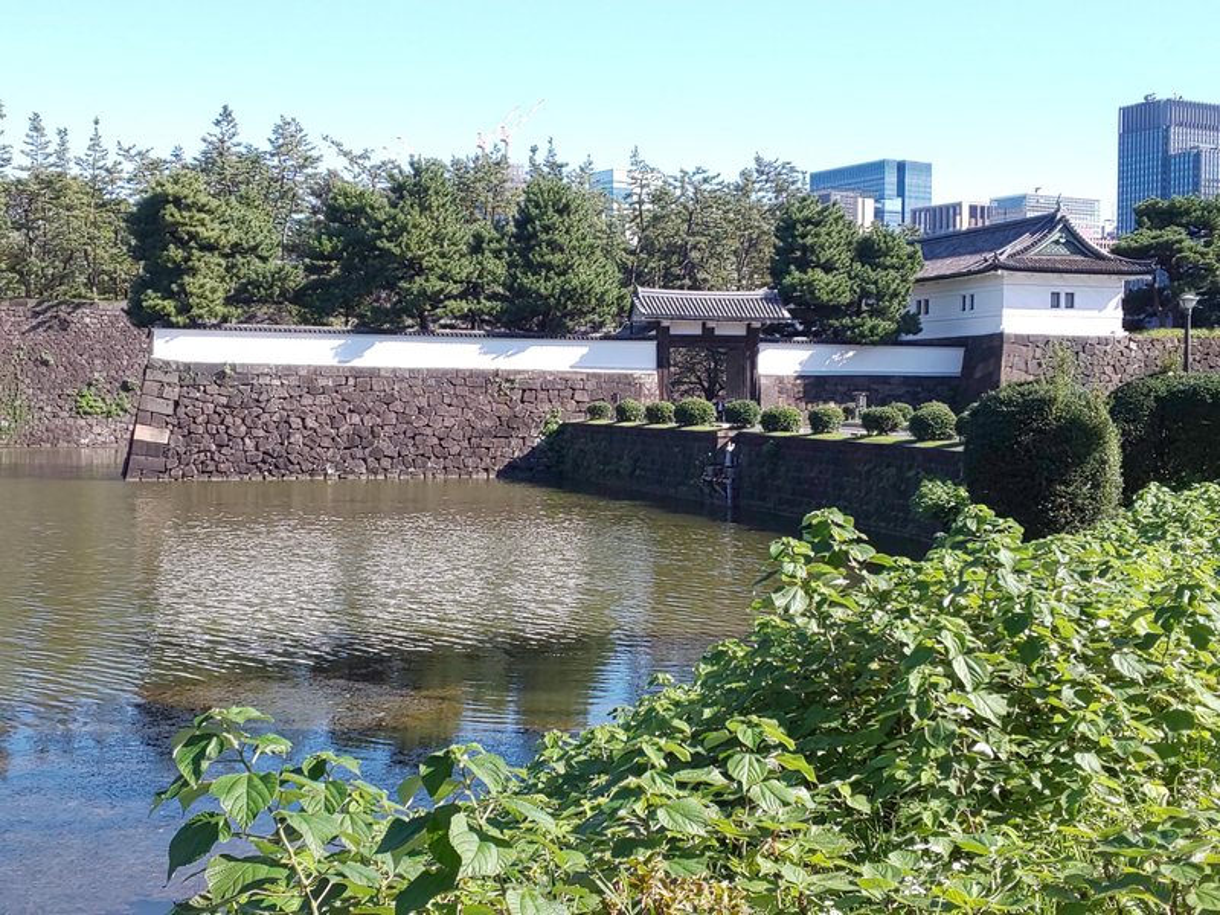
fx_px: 705
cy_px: 458
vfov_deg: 66.0
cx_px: 610
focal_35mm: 20
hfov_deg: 81.7
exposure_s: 1/404
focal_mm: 3.45
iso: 28
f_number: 1.94
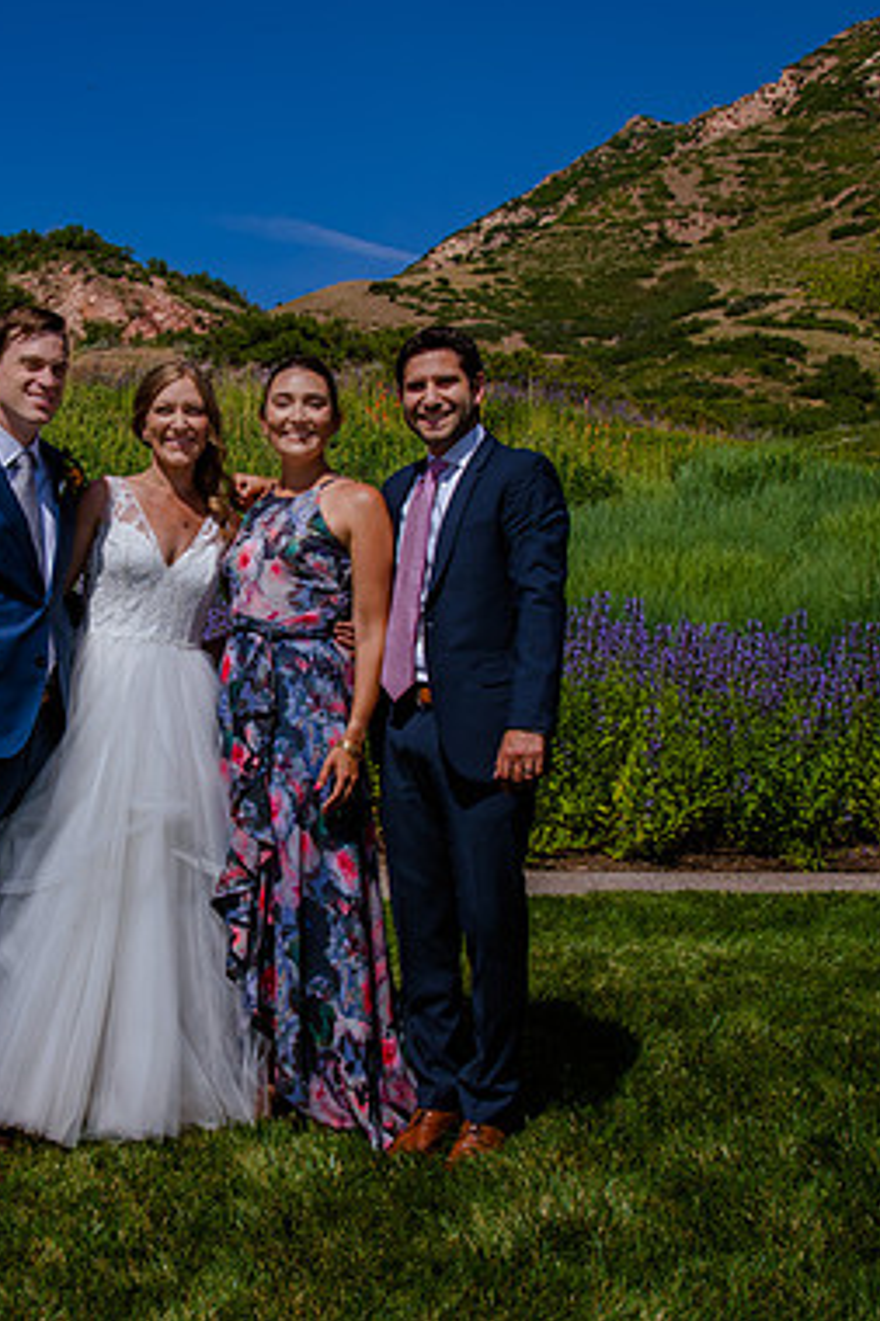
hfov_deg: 24.2
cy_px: 651
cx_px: 174
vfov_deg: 36.3
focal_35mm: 55
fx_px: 2018
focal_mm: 34
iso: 200
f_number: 16
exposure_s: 1/200
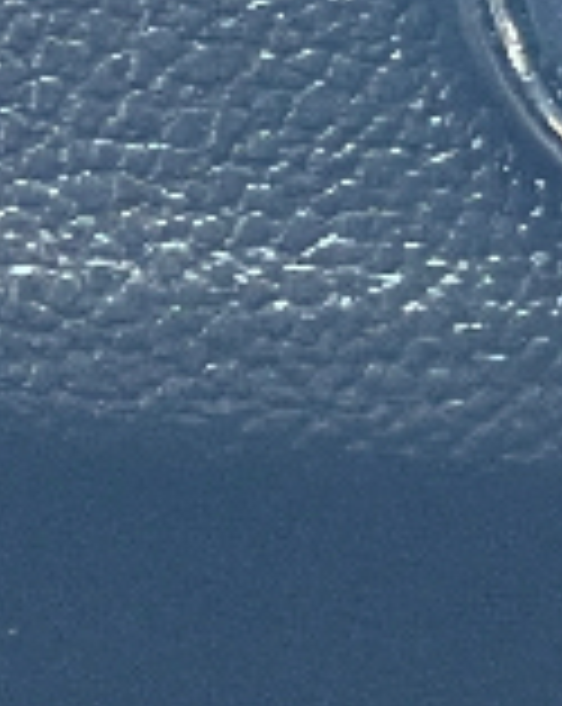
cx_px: 391
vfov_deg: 5.8
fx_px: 6923
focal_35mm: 332
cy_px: 211
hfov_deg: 4.6
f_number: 2
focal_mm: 6
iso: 320
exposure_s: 1/60
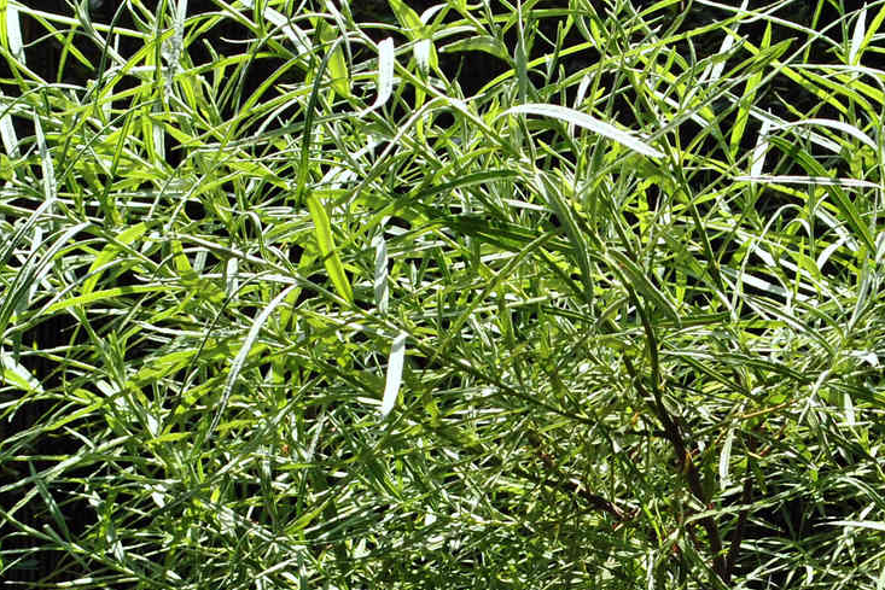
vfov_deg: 11.1
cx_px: 439
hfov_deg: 16.5
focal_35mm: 124
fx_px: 3043
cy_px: 172
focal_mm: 55
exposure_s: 1/250
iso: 200
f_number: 8
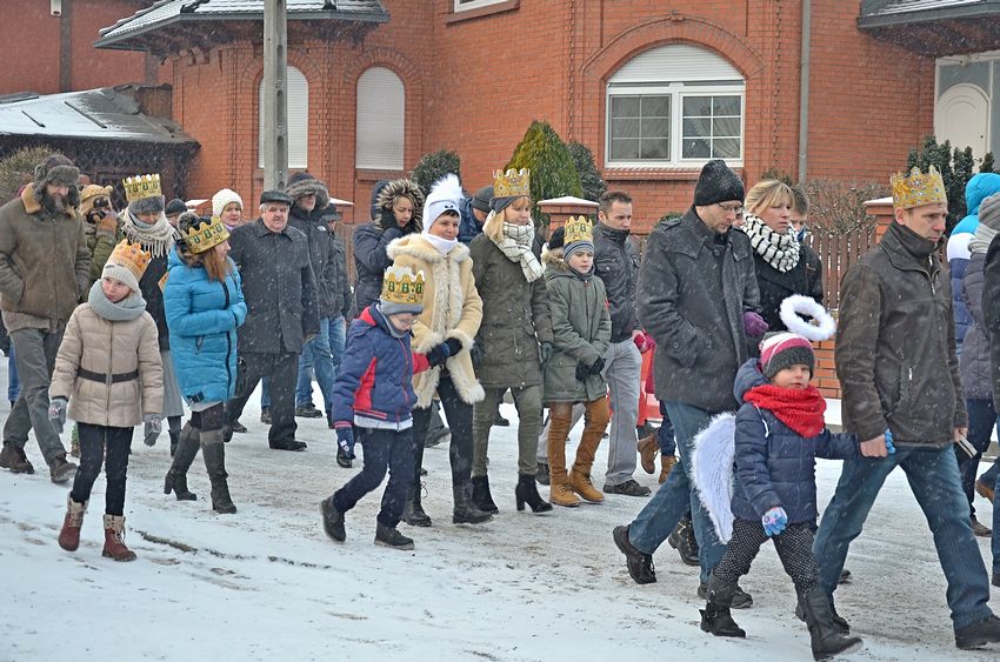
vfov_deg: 21.5
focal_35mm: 63
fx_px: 1746
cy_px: 331
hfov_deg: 32.0
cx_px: 500
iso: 220
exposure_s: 1/160
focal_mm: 42
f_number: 4.8
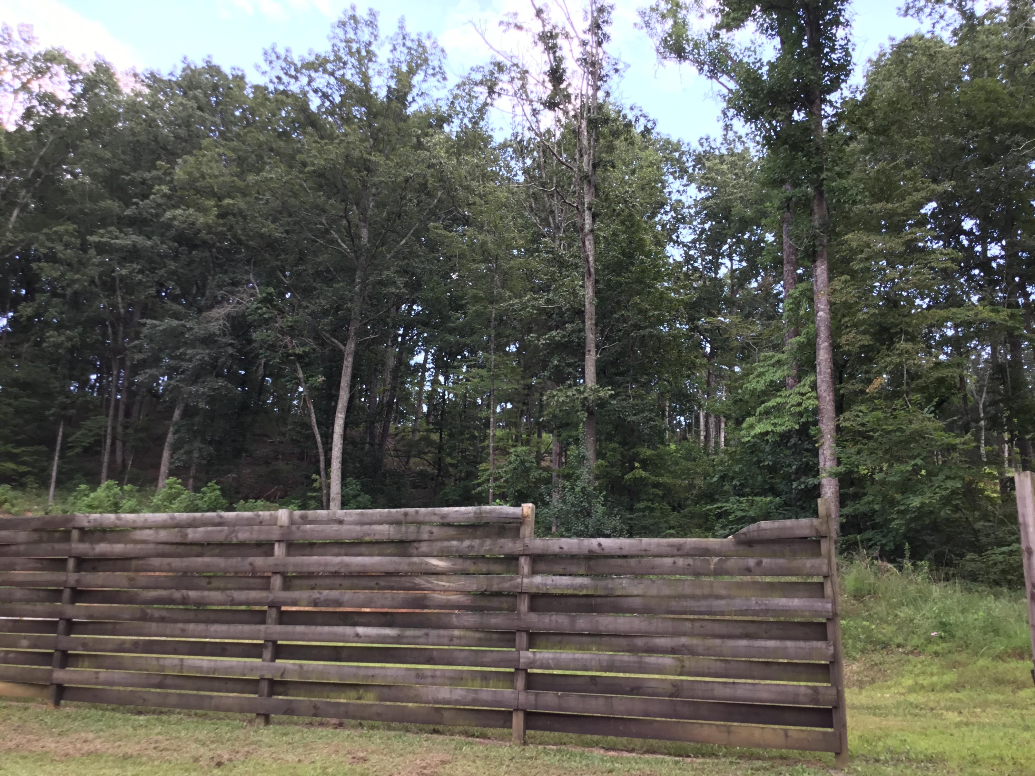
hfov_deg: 58.4
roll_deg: -1.5
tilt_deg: +14.7
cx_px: 518
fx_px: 927
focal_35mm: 31
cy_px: 388
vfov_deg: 45.4
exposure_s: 1/30
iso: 25
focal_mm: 3.3
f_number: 2.4
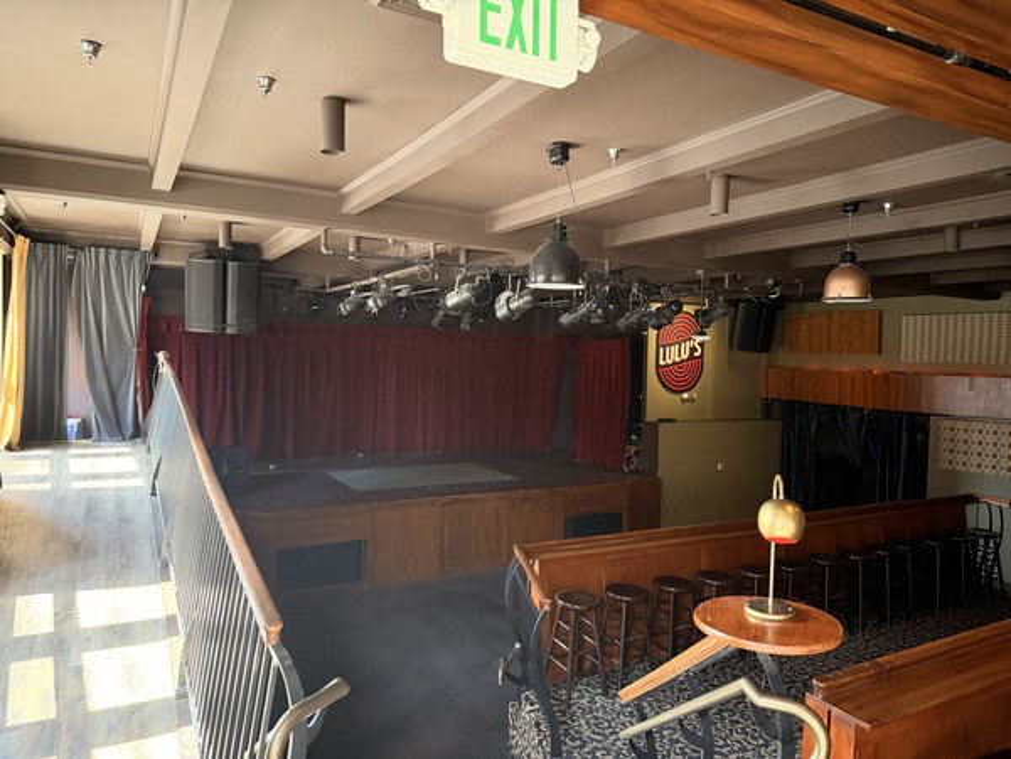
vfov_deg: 56.8
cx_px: 506
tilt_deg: +0.8
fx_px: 701
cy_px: 380
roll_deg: +1.9
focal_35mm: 24
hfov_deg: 71.6
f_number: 1.78
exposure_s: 1/60
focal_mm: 6.76
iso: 640
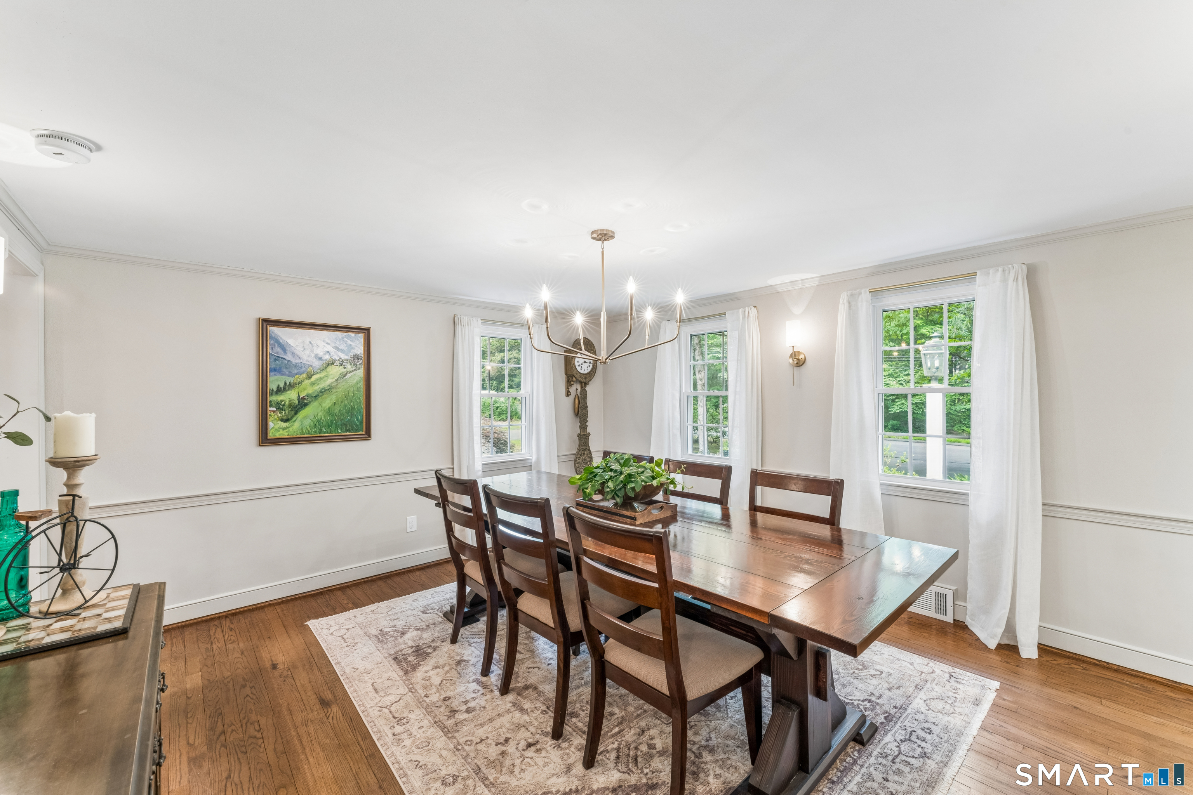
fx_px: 484
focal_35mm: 15
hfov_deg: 101.9
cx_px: 596
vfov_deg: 78.8
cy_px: 398
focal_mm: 14.6
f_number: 13
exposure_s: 1
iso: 400
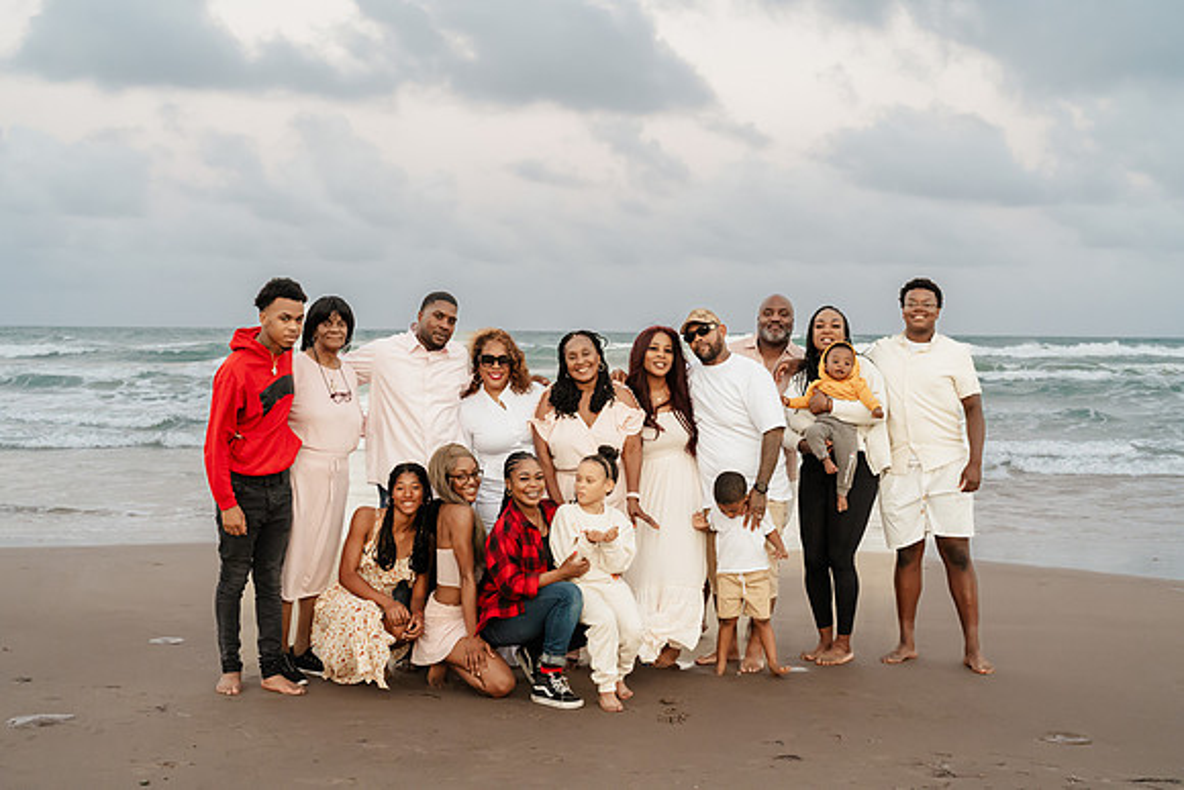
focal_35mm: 50
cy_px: 395
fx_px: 1645
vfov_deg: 27.0
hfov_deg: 39.6
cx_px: 592
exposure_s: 1/200
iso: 4000
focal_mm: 50
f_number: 5.6
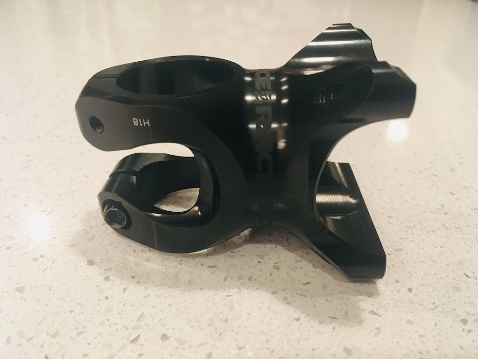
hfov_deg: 61.7
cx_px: 239
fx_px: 400
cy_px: 180
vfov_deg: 48.2
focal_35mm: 29
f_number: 2.2
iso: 160
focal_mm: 4.15
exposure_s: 1/30
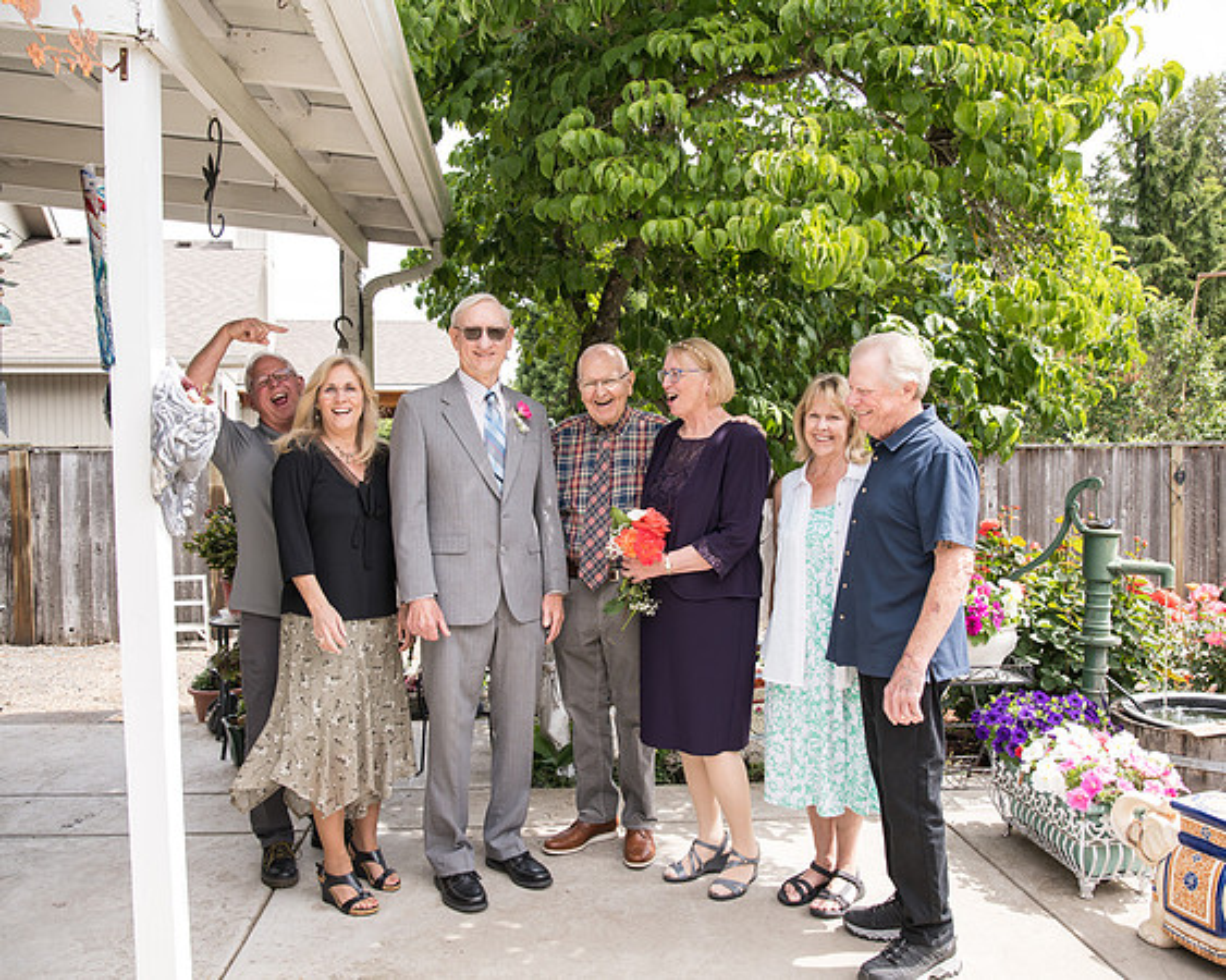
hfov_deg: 64.0
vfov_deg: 53.1
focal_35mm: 27
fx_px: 980
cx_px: 613
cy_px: 490
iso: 400
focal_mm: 24
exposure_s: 1/500
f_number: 5
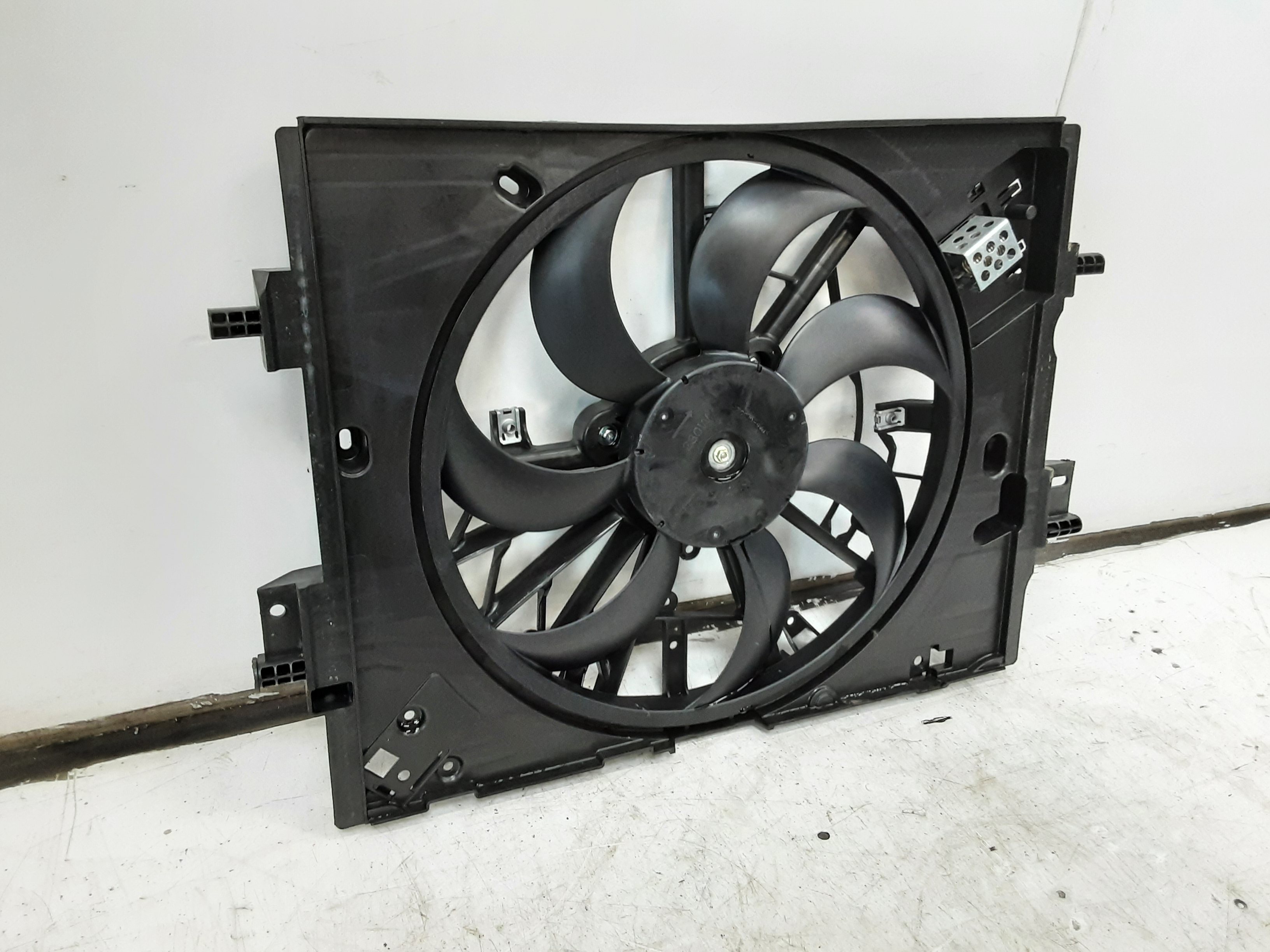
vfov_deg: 51.4
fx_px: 991
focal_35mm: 27
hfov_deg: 65.3
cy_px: 476
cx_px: 635
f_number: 1.9
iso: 160
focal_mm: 2.91
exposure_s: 1/50
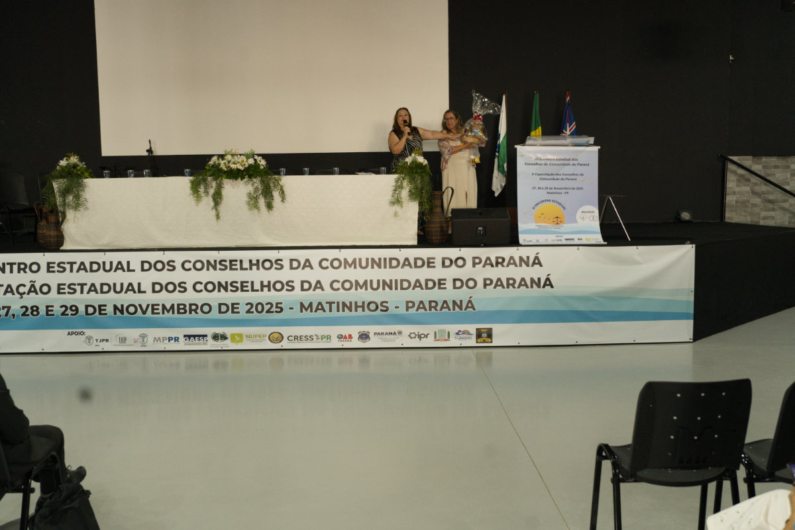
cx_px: 398
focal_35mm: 35
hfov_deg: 54.4
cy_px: 265
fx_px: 773
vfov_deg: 37.9
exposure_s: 1/100
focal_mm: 35
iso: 5000
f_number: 4
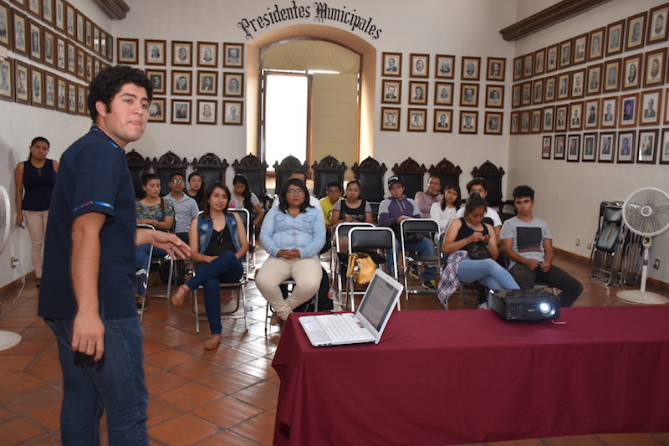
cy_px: 223
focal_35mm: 30
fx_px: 557
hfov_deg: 61.9
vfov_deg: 43.6
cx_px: 334
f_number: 4
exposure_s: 1/60
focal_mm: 20
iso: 500
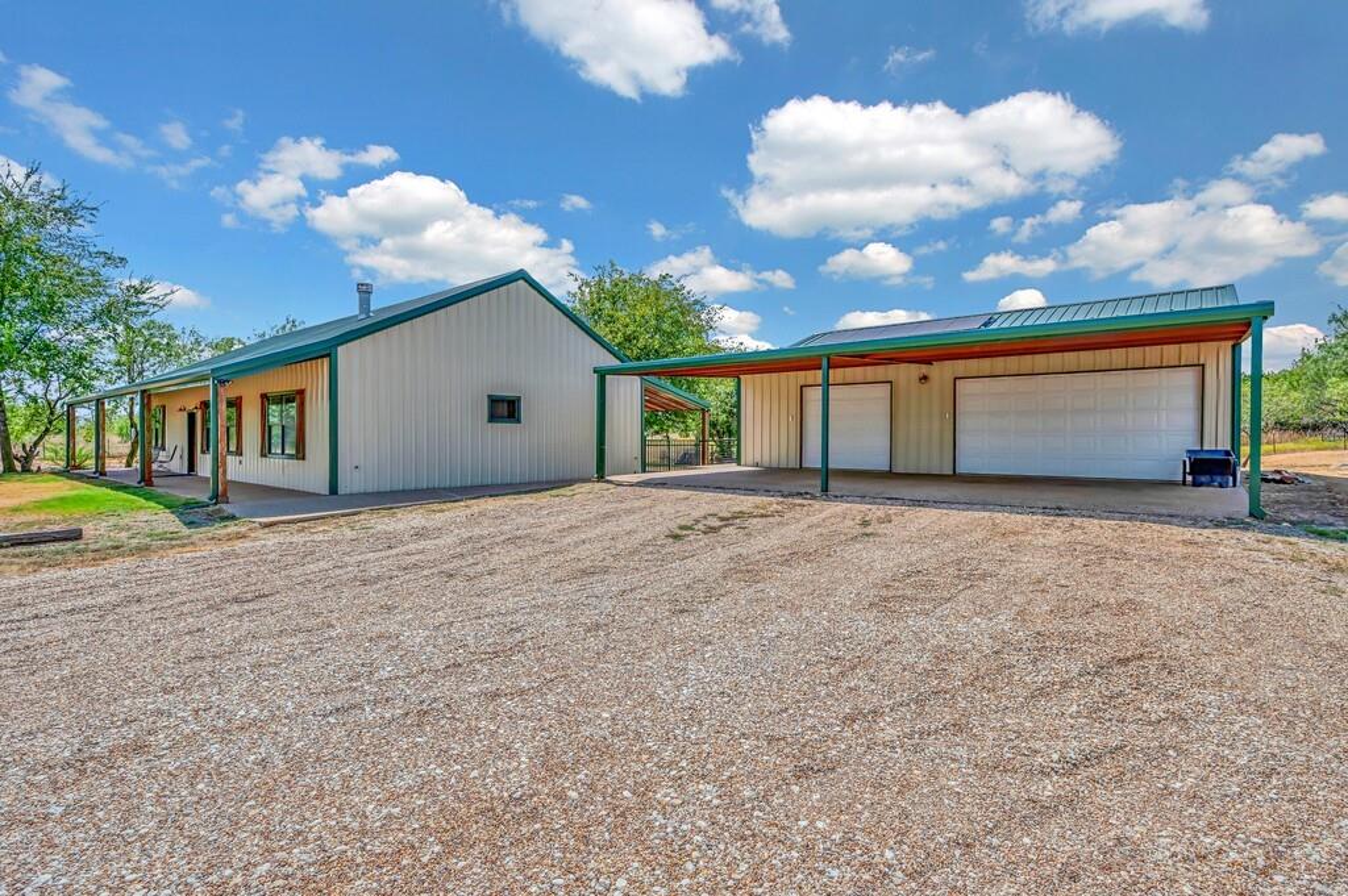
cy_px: 448
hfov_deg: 95.0
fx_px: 617
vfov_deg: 72.0
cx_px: 674
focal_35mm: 16
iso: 100
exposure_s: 1/500
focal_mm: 16.5
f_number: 8
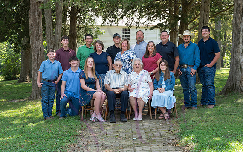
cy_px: 77
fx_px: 371
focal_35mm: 56
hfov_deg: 36.3
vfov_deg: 23.1
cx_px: 123
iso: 400
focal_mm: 54
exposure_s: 1/200
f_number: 5.6
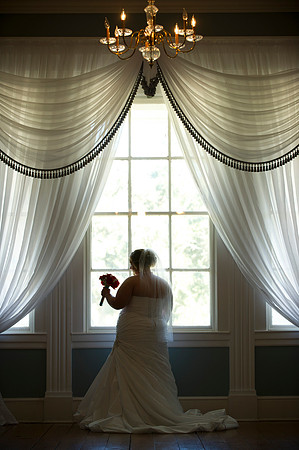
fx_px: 1311
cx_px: 150
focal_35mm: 105
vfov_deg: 19.5
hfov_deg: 13.0
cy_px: 225
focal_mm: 105
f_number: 3.2
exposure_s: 1/80
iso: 400
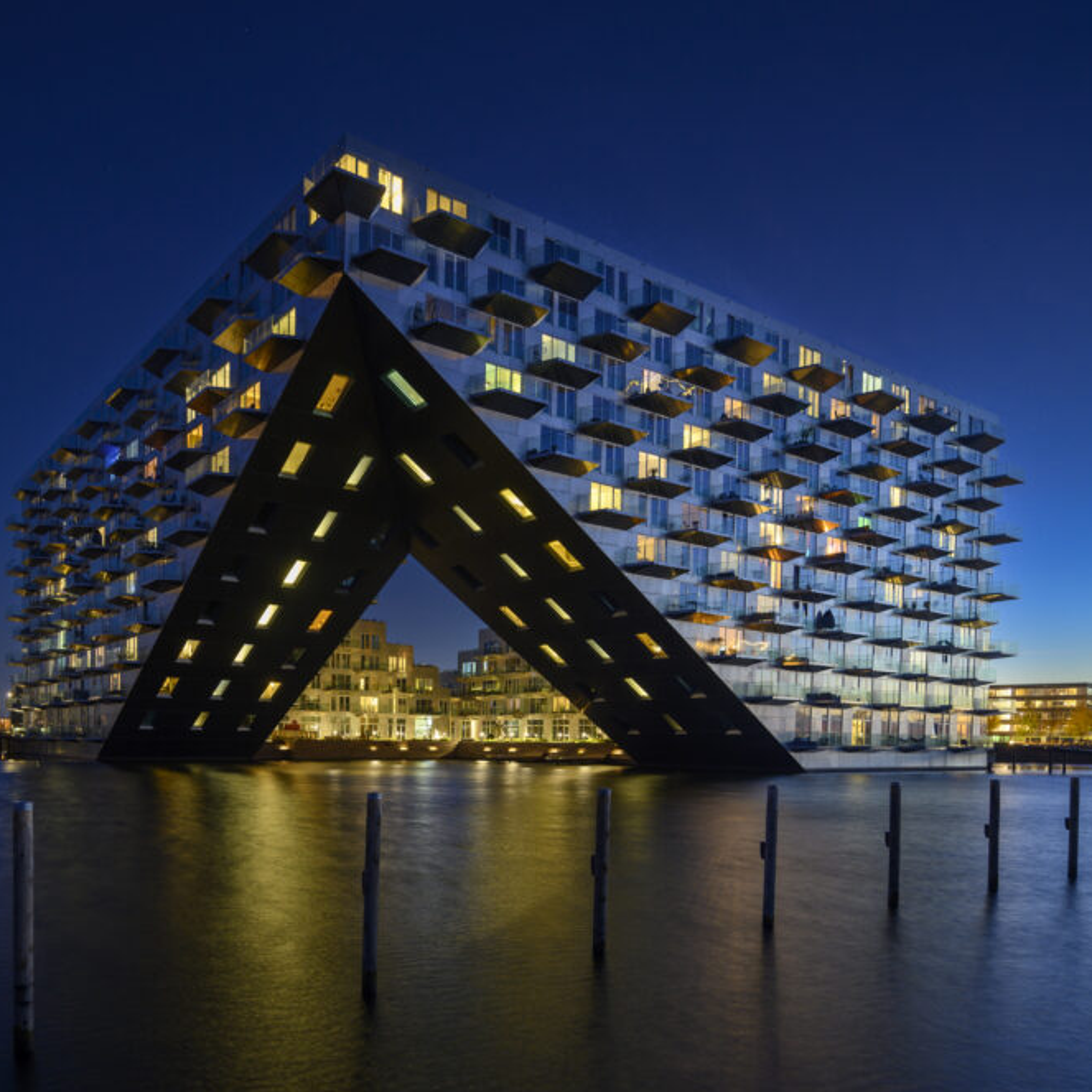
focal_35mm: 22
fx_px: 773
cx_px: 338
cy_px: 534
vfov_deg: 70.5
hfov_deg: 67.9
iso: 100
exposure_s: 4
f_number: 4
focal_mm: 16.5
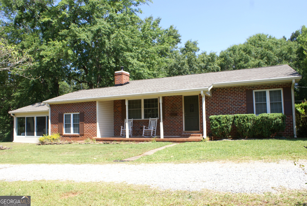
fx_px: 231
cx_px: 154
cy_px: 103
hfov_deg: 67.3
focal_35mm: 27
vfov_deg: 48.0
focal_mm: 18
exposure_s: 1/80
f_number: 9
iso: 100
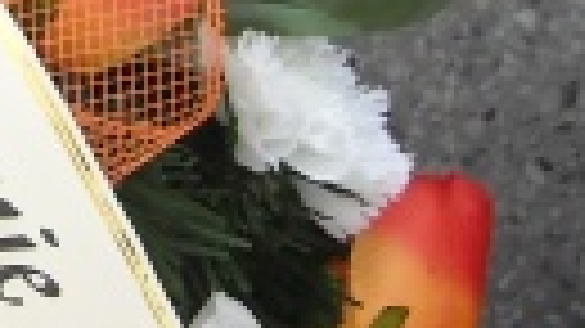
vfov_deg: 6.4
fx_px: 2915
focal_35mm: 188
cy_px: -135
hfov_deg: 10.4
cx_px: -657
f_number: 2.8
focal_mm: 5.7
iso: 80
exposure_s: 1/250
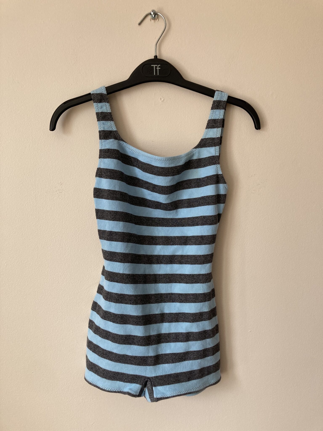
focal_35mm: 28
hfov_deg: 49.7
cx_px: 162
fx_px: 348
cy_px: 216
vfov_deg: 63.4
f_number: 1.8
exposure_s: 1/121
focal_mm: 3.99
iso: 64
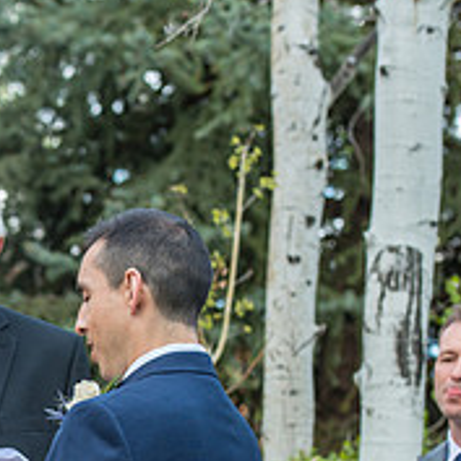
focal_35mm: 251
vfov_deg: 7.0
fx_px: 3782
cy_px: 444
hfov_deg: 6.9
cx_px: -78
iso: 400
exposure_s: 1/200
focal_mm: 90
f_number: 5
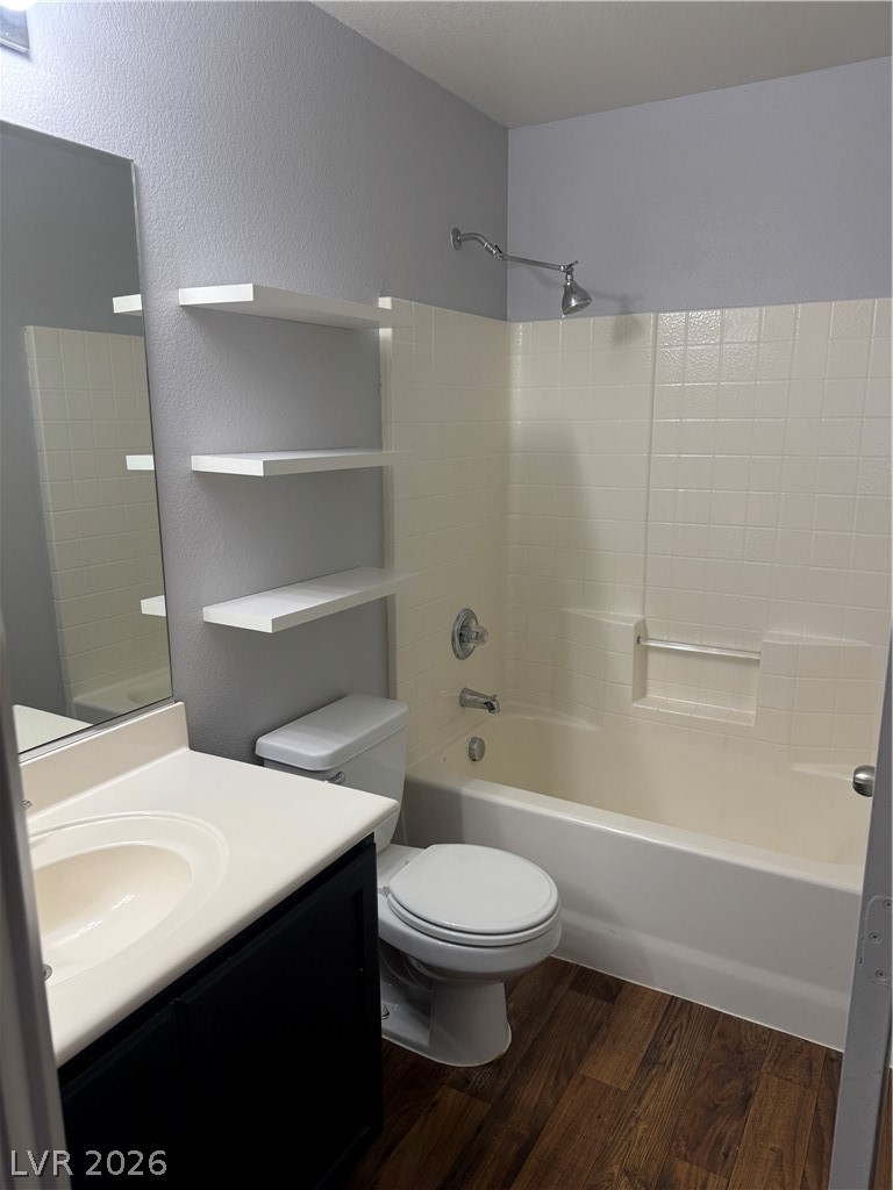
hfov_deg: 56.8
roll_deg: +0.6
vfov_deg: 71.6
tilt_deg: -12.6
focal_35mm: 24
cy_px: 595
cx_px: 446
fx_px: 826
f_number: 1.78
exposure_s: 1/120
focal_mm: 6.76
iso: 200
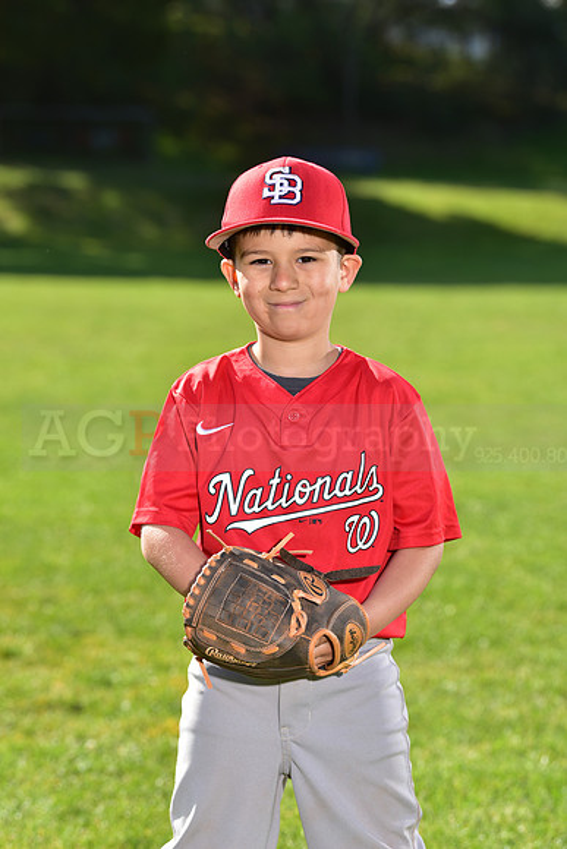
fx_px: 2833
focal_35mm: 120
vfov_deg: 17.1
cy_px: 424
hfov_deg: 11.4
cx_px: 284
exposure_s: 1/250
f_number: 5
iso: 80
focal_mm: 120
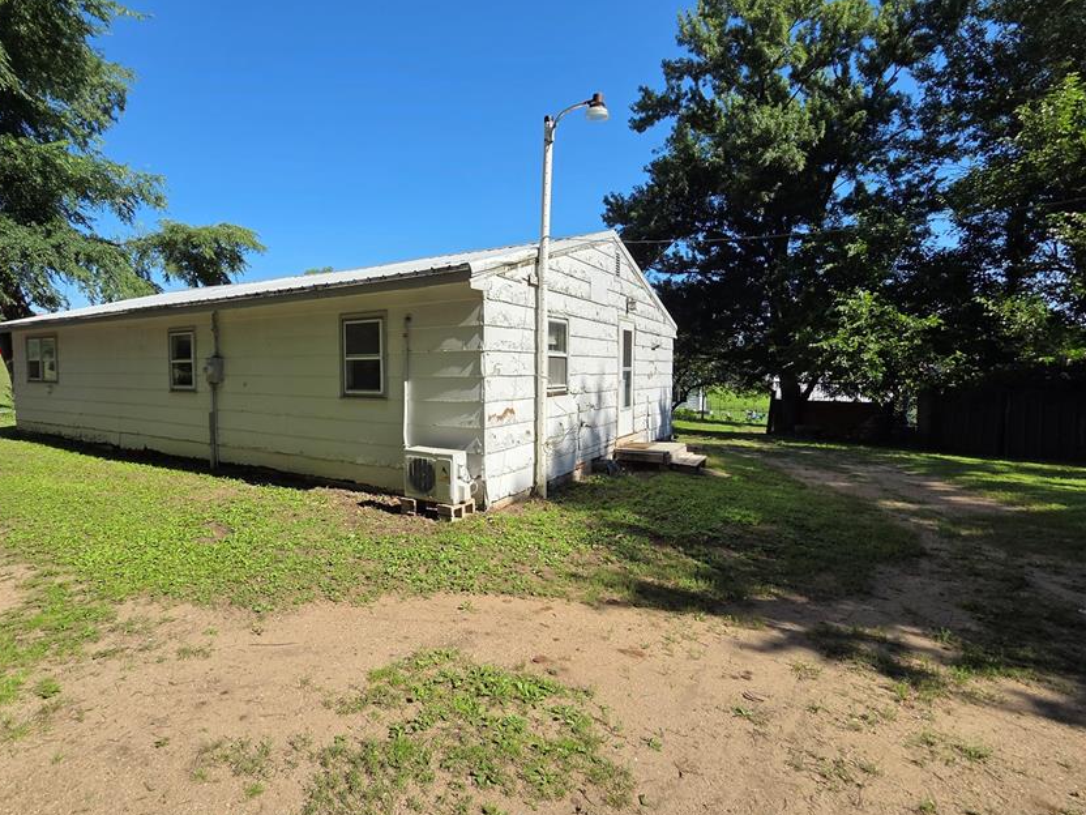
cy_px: 392
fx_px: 502
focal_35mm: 16
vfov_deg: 78.1
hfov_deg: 94.1
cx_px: 482
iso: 50
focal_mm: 2.2
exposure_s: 1/1751
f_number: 2.2
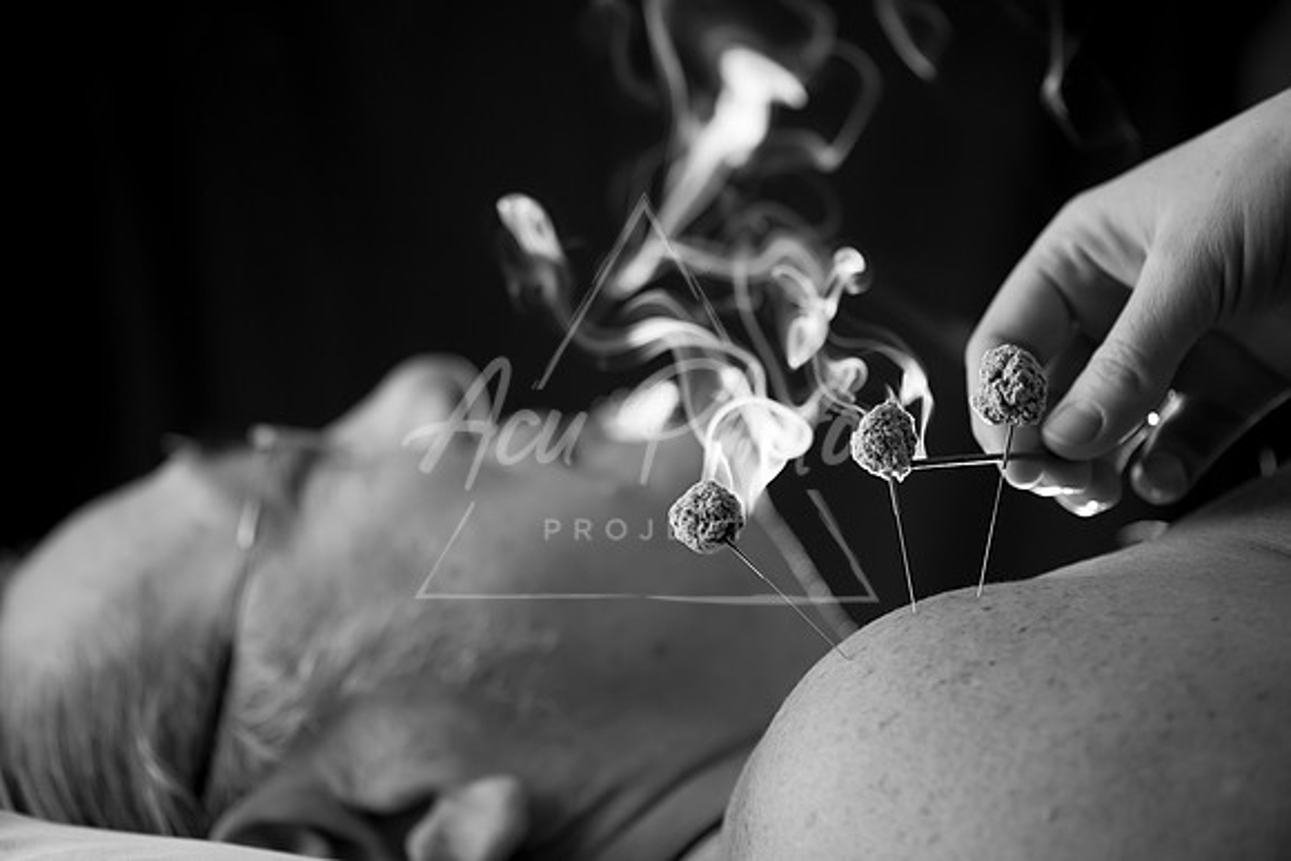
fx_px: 3766
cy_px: 430
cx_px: 646
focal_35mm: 105
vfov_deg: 13.0
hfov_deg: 19.5
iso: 800
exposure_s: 1/200
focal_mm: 105
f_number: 4
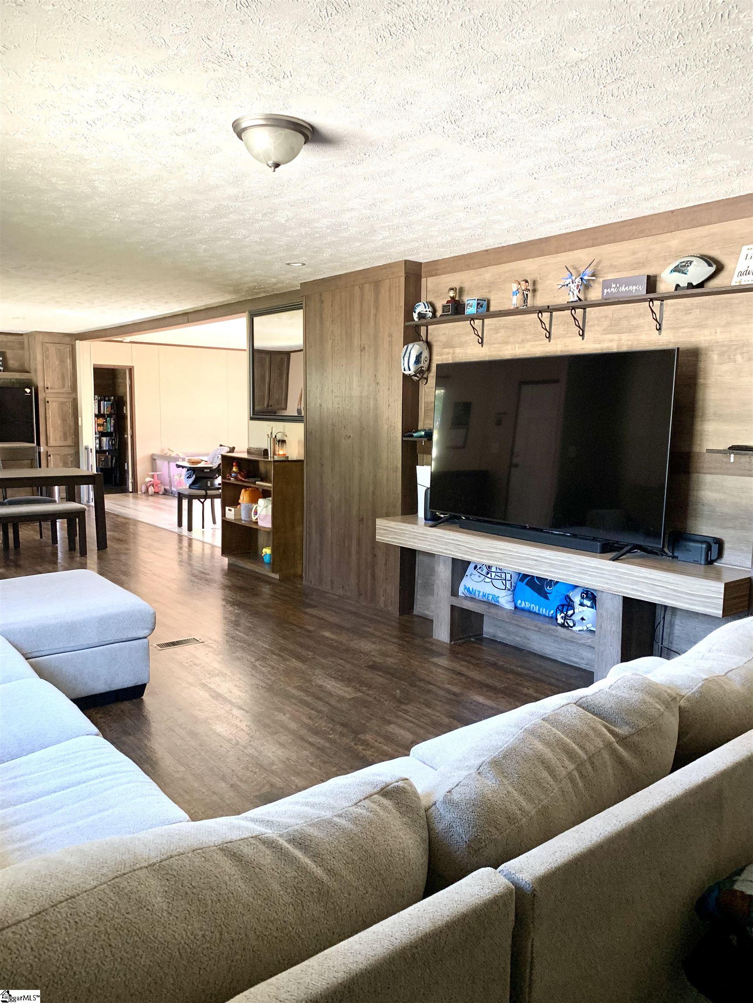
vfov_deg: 67.3
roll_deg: -0.8
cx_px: 376
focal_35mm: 26
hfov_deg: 53.1
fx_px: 754
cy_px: 502
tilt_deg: -7.3
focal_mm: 4.25
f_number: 1.8
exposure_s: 1/60
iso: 125
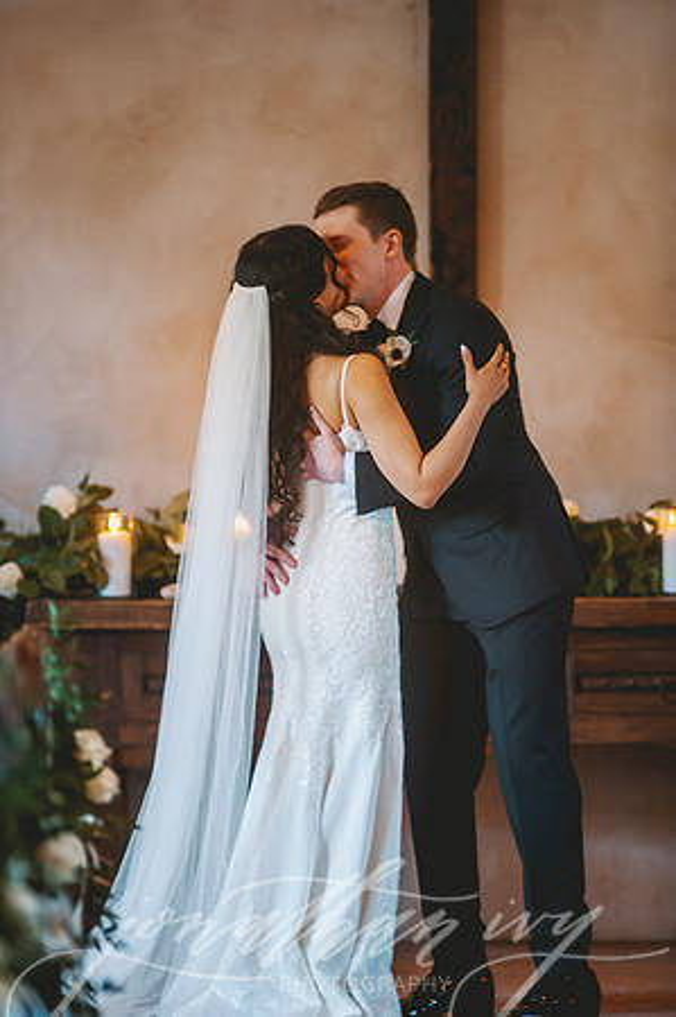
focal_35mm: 300
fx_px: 8469
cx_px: 338
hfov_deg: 4.6
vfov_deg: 6.9
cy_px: 508
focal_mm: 300
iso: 800
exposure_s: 1/80
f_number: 2.8
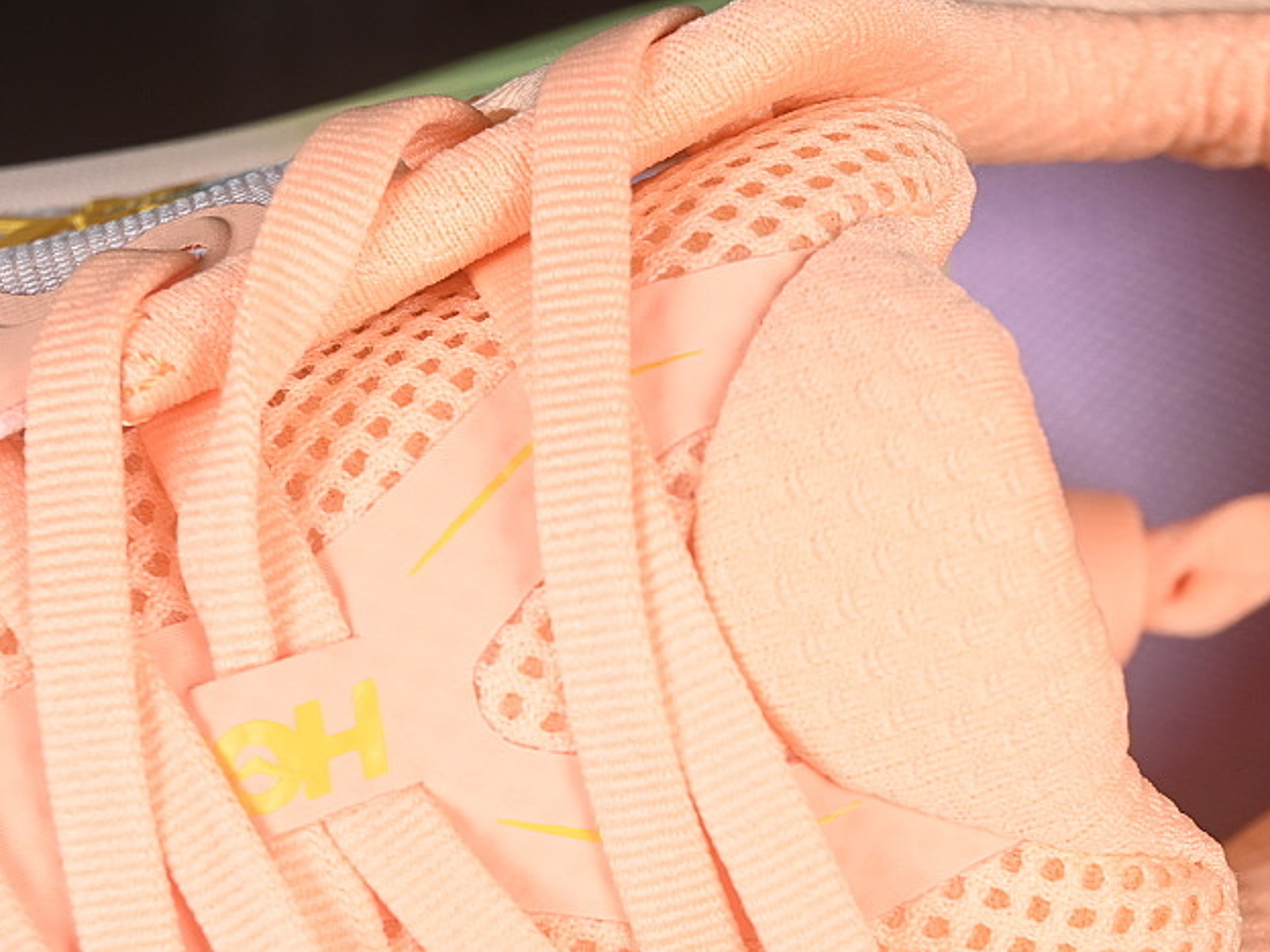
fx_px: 4585
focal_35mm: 125
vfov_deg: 11.8
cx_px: 571
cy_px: 707
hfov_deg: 15.8
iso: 160
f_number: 7.1
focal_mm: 50
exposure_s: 1/80
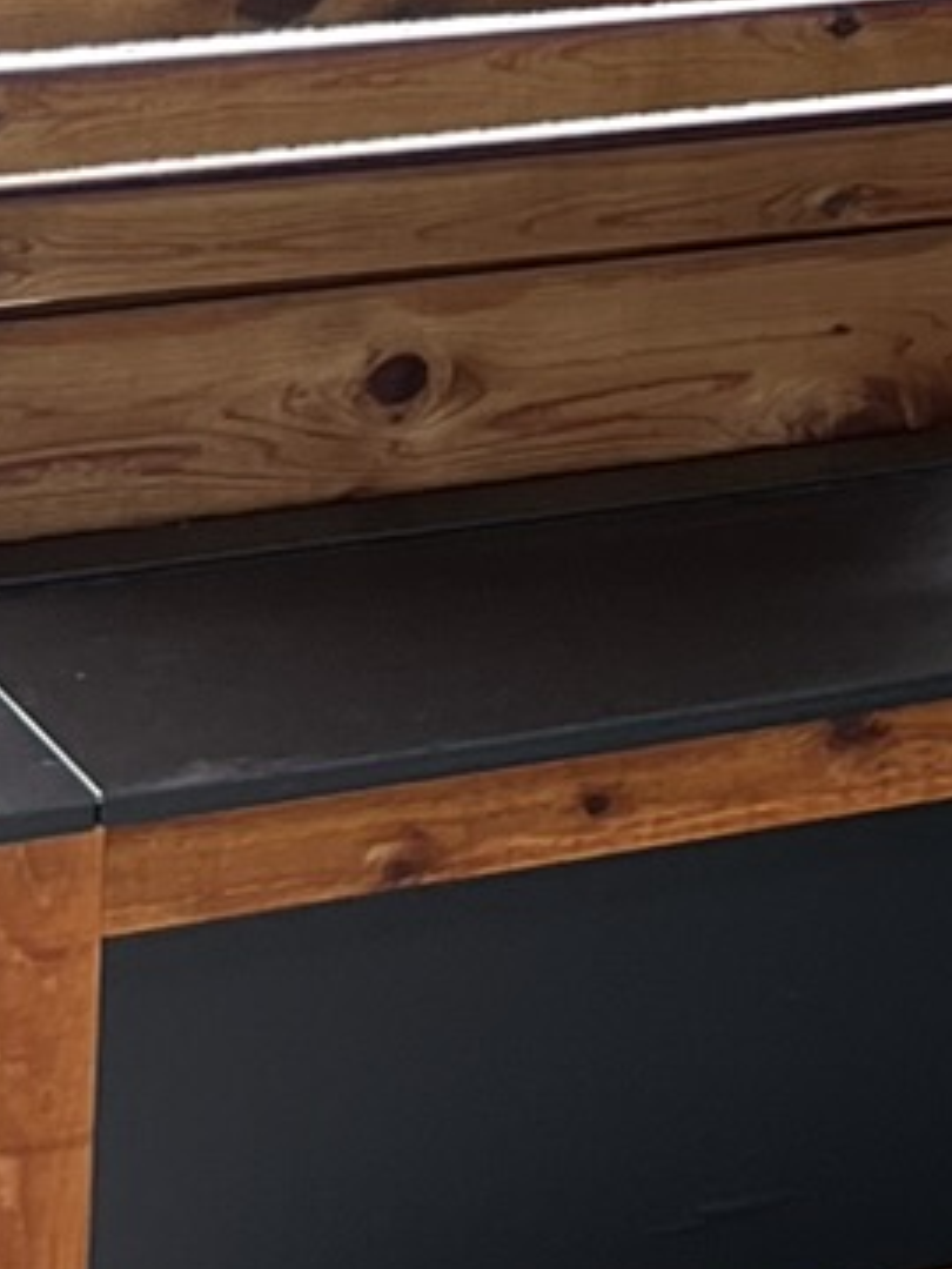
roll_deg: -0.1
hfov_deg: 9.2
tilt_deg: +0.5
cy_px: -994
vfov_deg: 12.3
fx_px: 5427
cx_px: 2116
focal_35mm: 148
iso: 125
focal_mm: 5.7
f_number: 1.5
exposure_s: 1/101
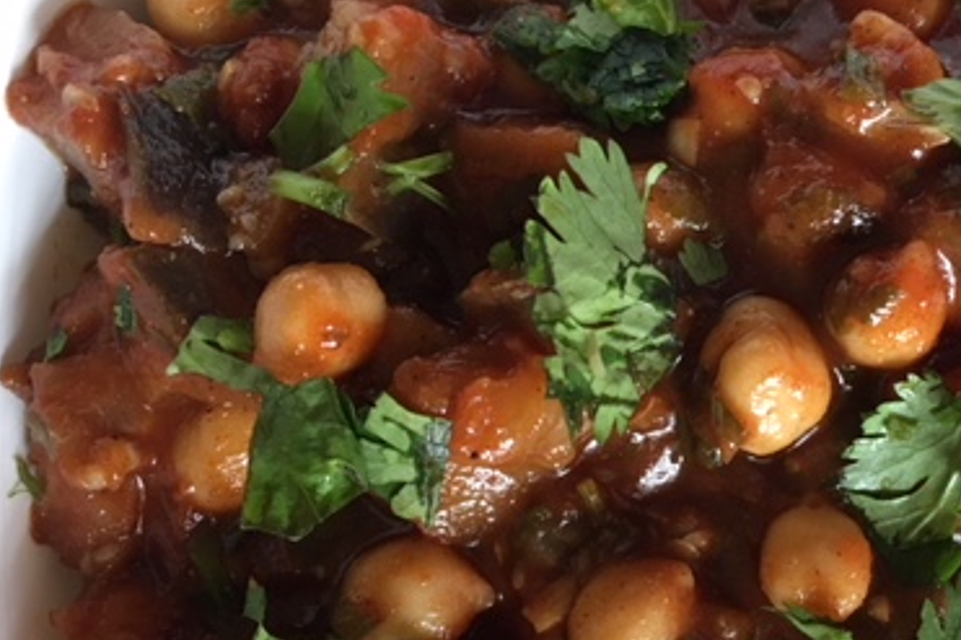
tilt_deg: -86.8
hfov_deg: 36.8
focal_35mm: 52
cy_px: 394
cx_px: 777
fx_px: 1387
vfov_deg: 25.9
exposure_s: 1/15
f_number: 2.2
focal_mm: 4.15
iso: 40
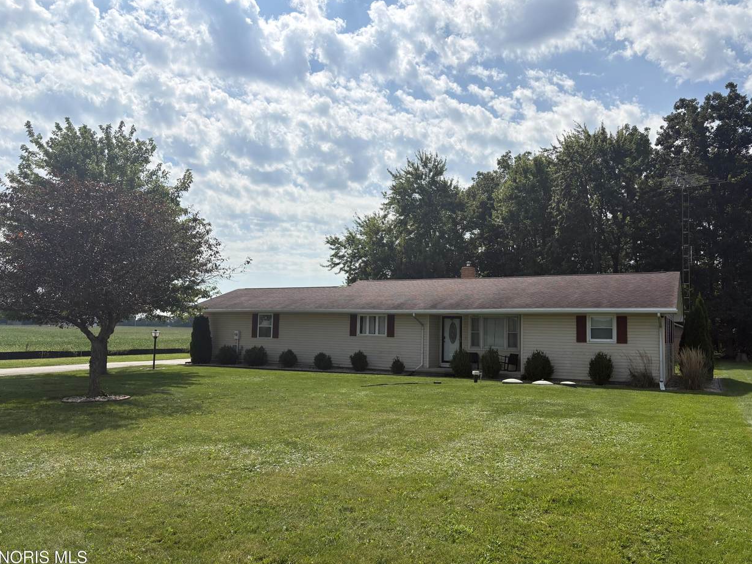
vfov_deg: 51.3
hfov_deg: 65.3
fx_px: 586
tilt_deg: +5.4
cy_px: 291
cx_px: 387
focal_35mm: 27
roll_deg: -0.7
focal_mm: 5.96
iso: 50
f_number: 1.6
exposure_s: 1/7813
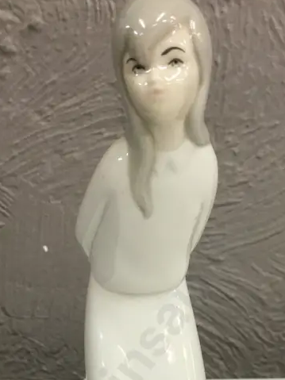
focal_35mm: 62
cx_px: 148
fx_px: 681
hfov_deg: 23.6
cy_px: 350
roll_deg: +1.7
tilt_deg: -16.6
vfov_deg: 29.7
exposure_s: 1/33
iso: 50
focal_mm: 4.15
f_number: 2.2
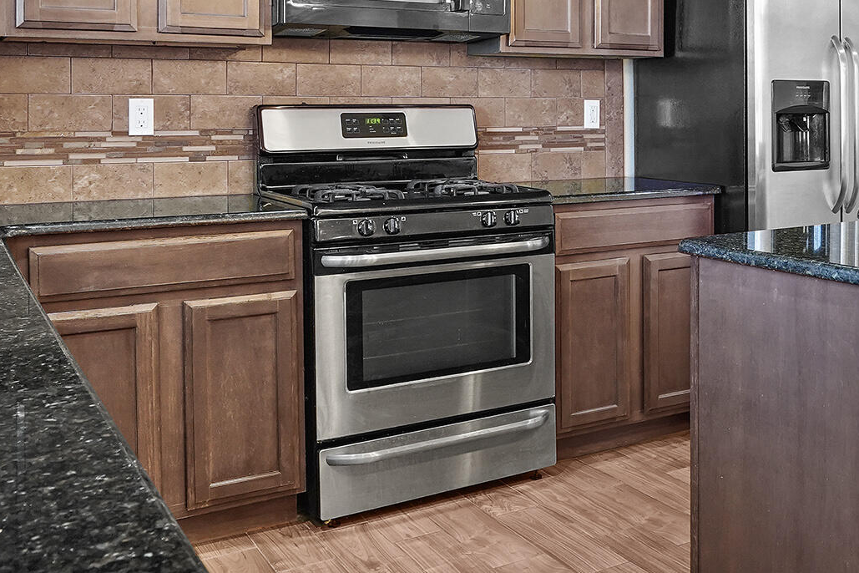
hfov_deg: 43.1
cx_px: 748
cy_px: 123
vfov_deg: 31.2
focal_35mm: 42
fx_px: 1002
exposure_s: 1/2
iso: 1600
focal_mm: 16
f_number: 8
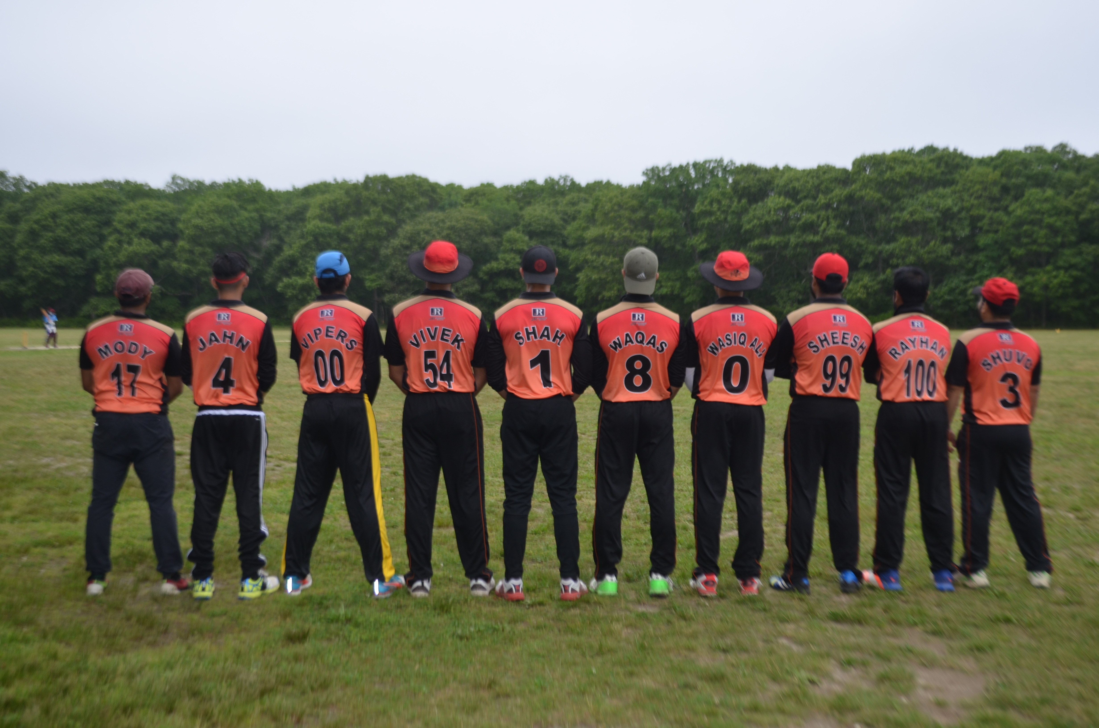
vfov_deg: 31.8
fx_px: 1280
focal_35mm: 42
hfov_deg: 46.5
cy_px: 364
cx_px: 550
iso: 125
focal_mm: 28
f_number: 4.5
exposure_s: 1/200
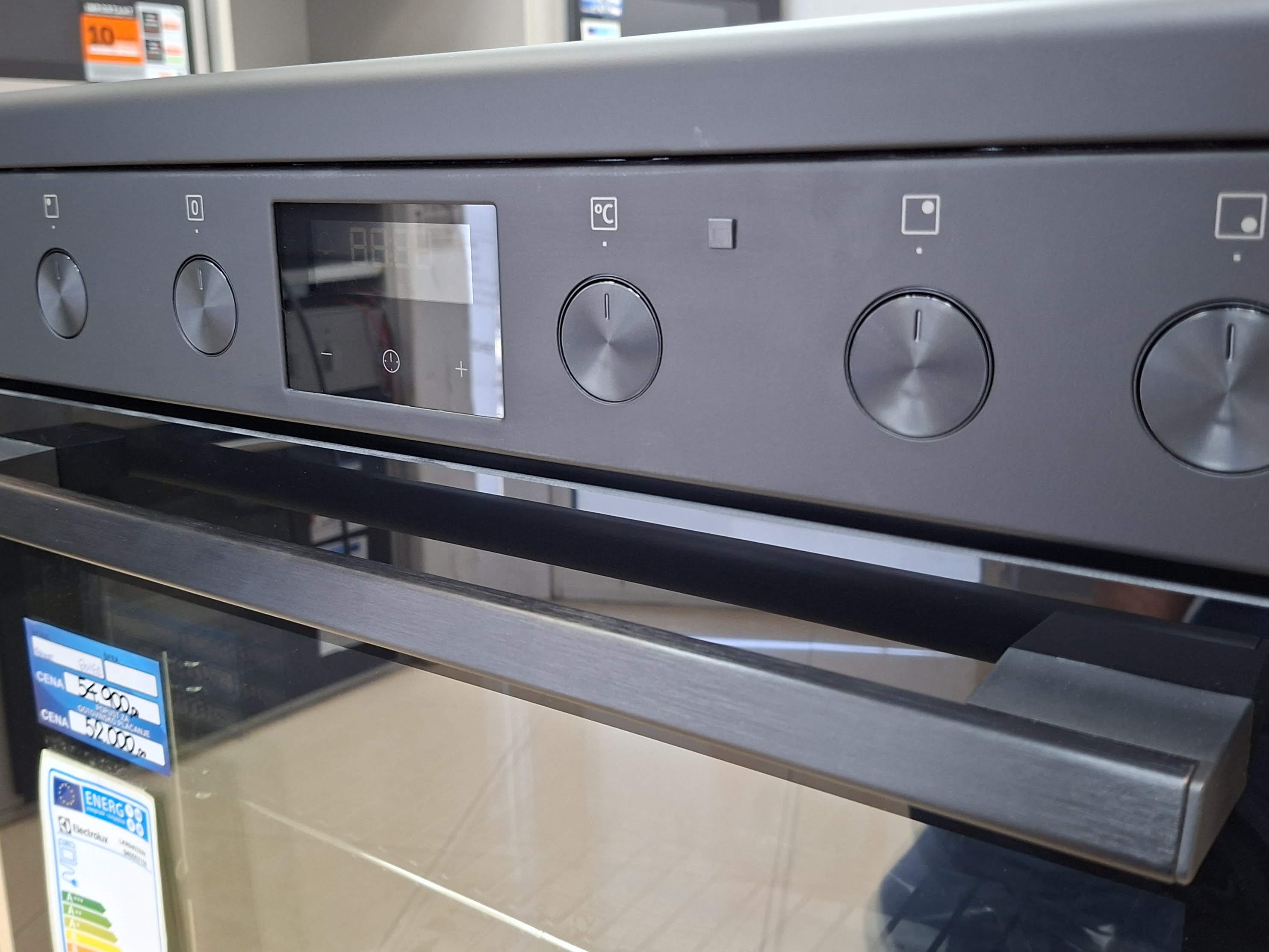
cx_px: 643
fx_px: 1136
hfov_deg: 58.3
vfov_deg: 45.4
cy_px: 446
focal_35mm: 31
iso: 320
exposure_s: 1/33
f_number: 1.8
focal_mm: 5.54
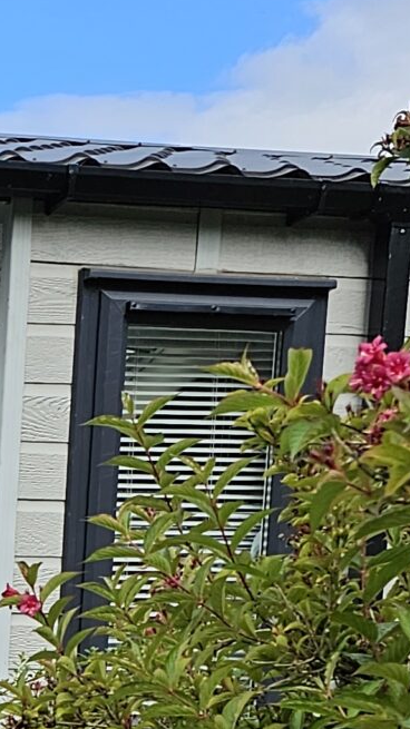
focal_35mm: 98
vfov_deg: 19.8
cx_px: -450
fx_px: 1896
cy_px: 981
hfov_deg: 11.0
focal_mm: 6.3
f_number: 1.7
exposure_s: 1/1047
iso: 20
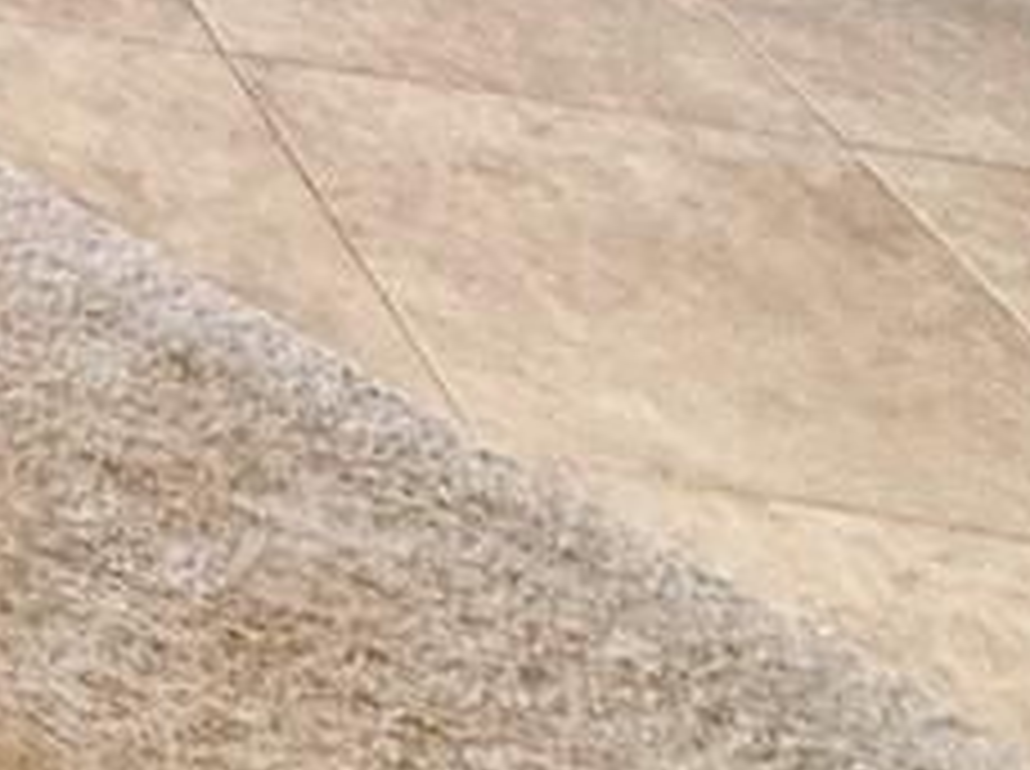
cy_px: -1166
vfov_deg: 11.8
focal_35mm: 98
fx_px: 2911
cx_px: -1426
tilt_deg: -10.5
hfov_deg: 14.1
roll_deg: -3.3
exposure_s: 1/60
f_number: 2.2
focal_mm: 2.22
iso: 250
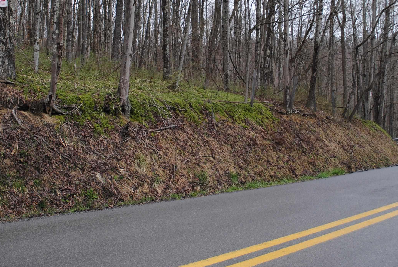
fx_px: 510
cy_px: 88
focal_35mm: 46
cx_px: 186
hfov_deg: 42.6
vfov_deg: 29.2
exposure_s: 1/125
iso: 200
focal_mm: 22
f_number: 5.6
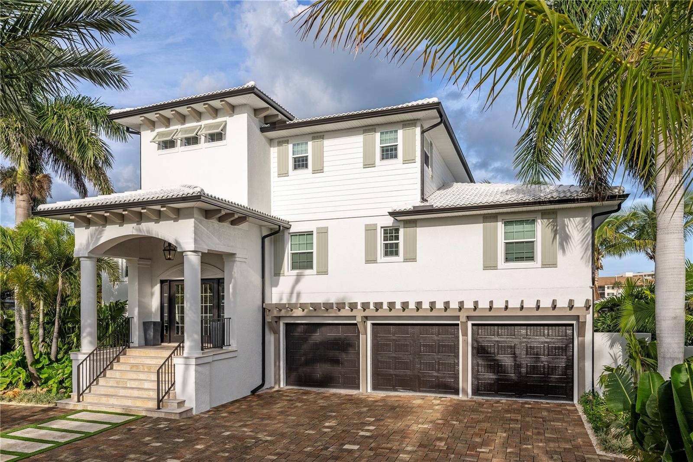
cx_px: 346
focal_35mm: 24
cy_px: 231
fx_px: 462
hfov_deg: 73.8
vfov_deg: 53.1
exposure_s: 1/320
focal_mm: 24
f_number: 8
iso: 320
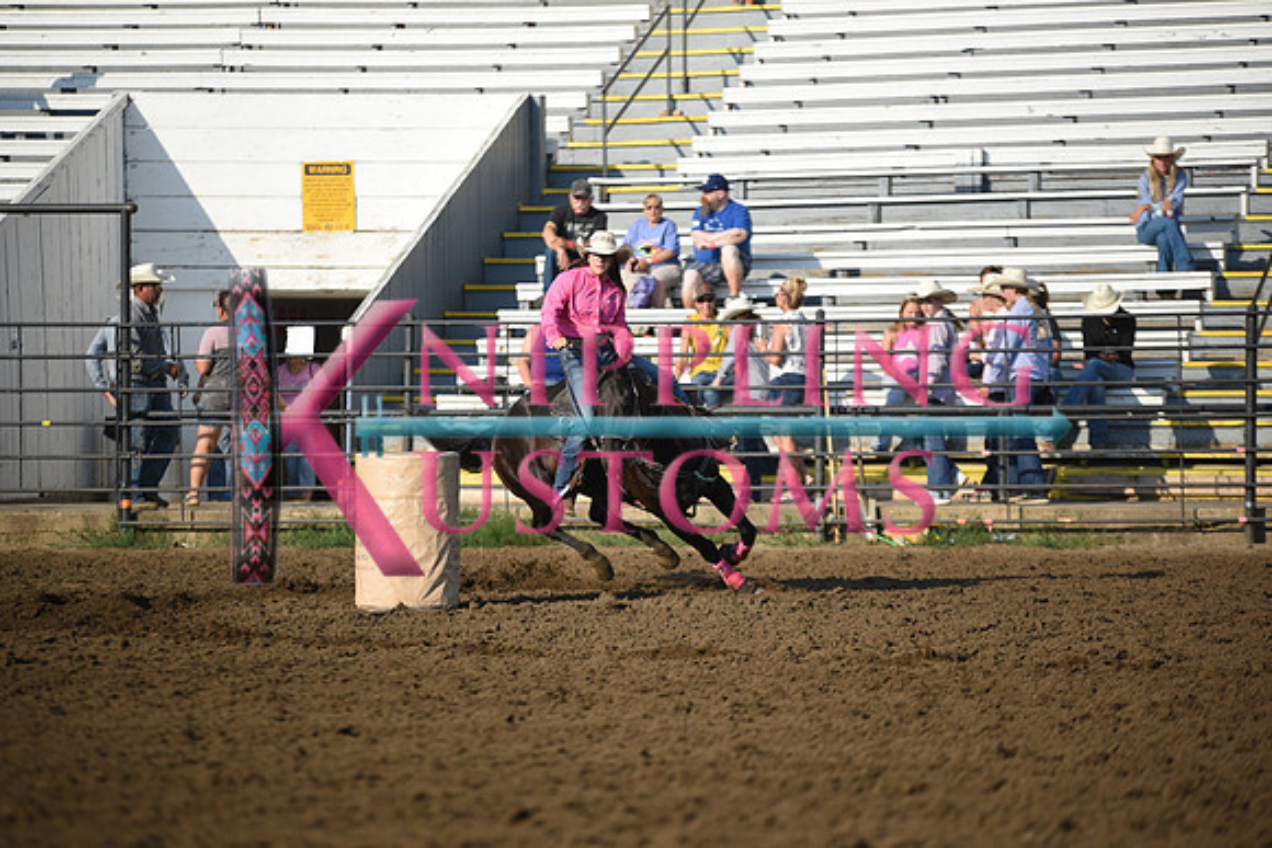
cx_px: 636
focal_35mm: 200
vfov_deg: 6.9
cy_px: 424
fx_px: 7068
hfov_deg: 10.3
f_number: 2.8
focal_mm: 200
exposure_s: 1/4000
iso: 320
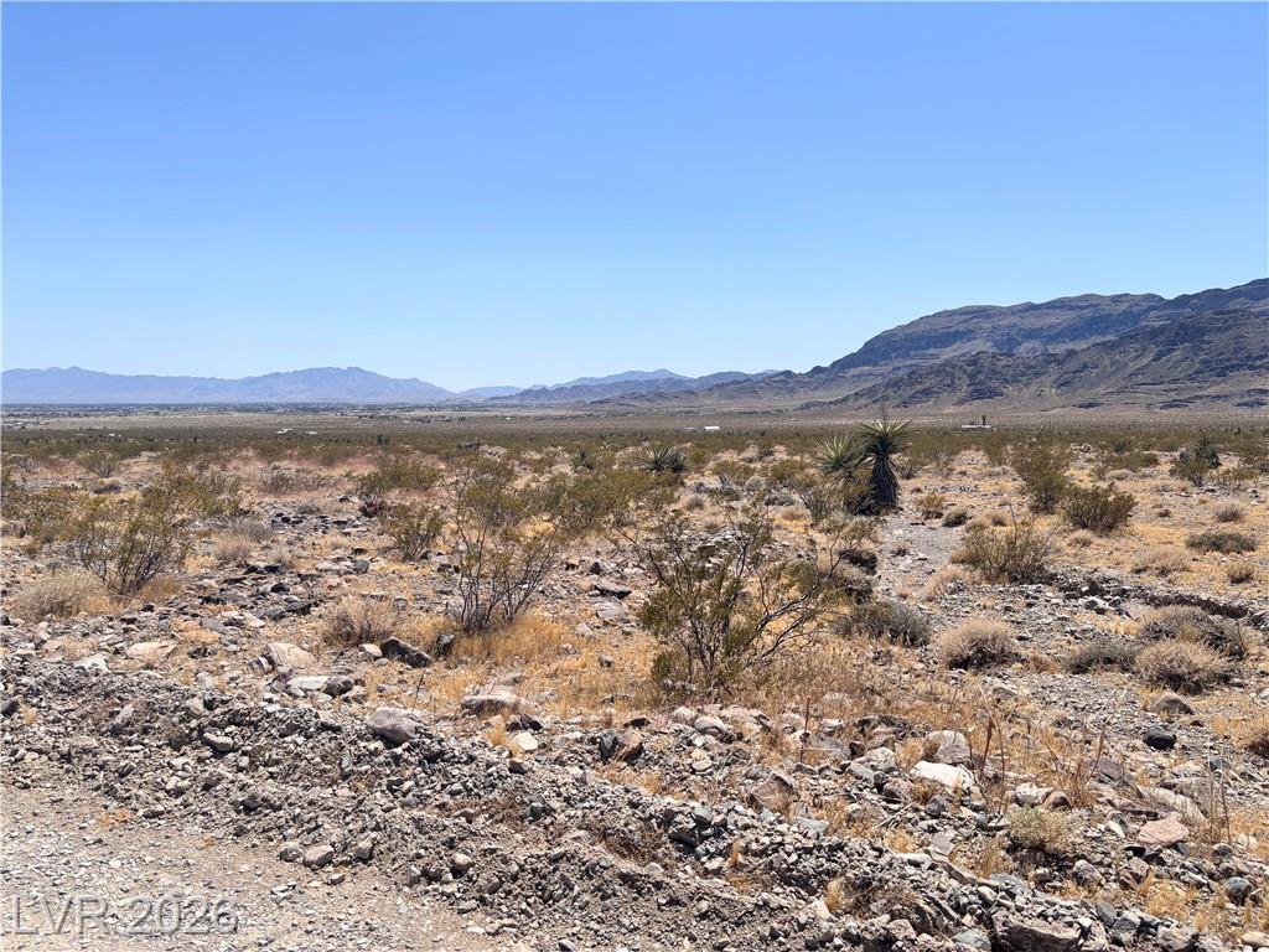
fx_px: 953
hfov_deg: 67.3
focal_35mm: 26
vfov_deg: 53.1
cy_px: 476
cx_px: 634
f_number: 1.6
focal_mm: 5.96
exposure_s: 1/6329
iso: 50
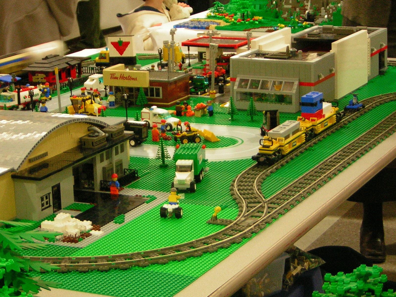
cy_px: 148
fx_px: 1235
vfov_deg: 13.7
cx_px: 198
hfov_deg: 18.2
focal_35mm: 108
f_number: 4.7
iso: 138
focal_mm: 14.1
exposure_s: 1/5.5
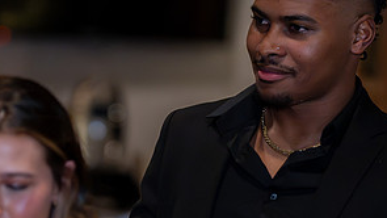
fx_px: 4054
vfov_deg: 3.1
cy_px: 129
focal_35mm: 395
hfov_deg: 5.5
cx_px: 273
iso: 6400
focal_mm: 150
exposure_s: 1/400
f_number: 2.8
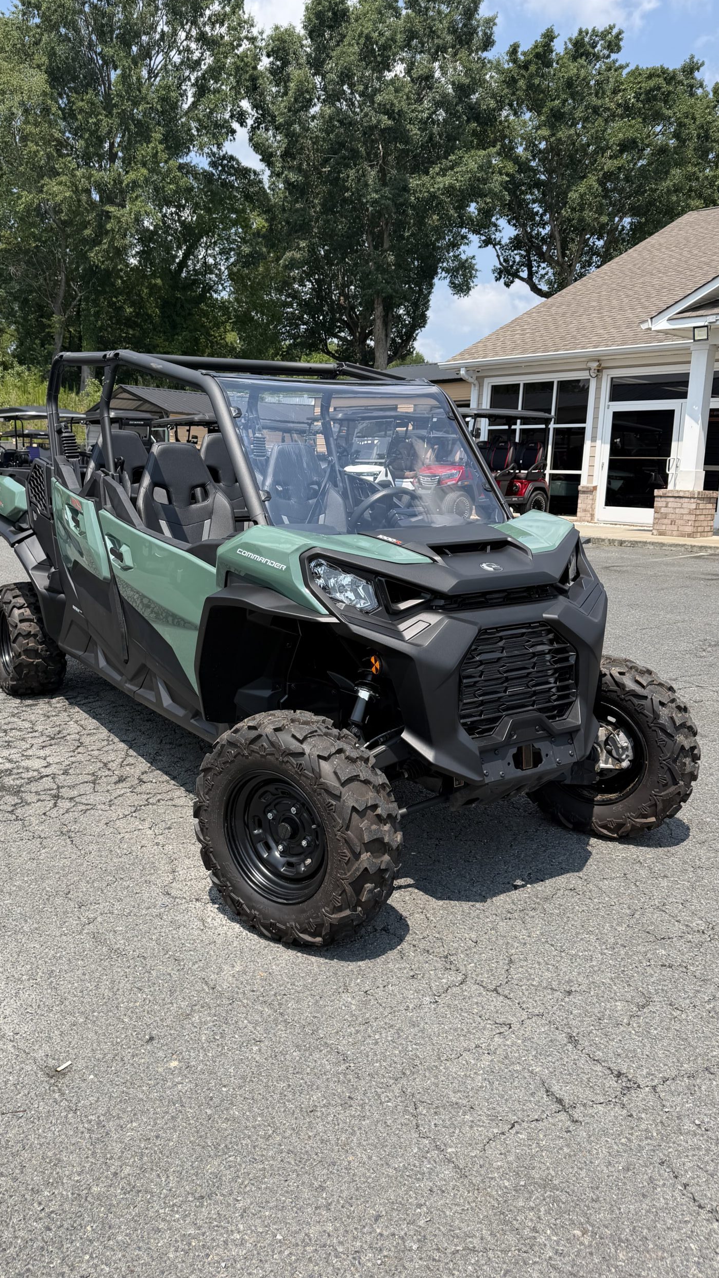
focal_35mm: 27
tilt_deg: -11.1
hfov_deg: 42.8
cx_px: 304
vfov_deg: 69.8
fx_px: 915
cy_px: 620
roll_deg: -2.5
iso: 80
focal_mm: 6.76
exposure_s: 1/3021
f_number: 1.78
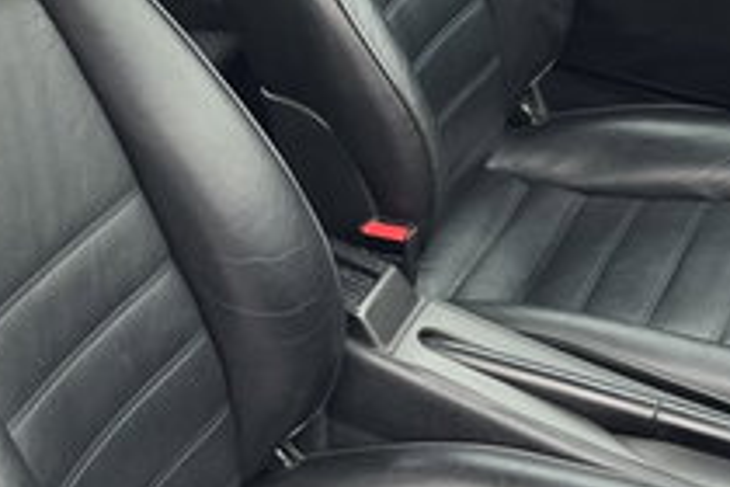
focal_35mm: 99
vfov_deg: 13.8
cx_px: 170
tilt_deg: -29.7
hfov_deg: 20.4
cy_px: 219
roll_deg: -3.8
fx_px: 2007
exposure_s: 1/121
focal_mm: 5.1
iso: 125
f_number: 1.6
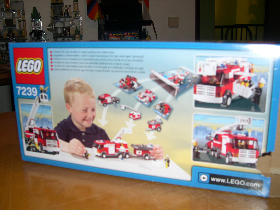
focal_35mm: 38
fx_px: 307
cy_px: 105
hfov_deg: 49.0
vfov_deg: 37.7
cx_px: 140
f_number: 2.8
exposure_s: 1/60
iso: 100
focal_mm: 8
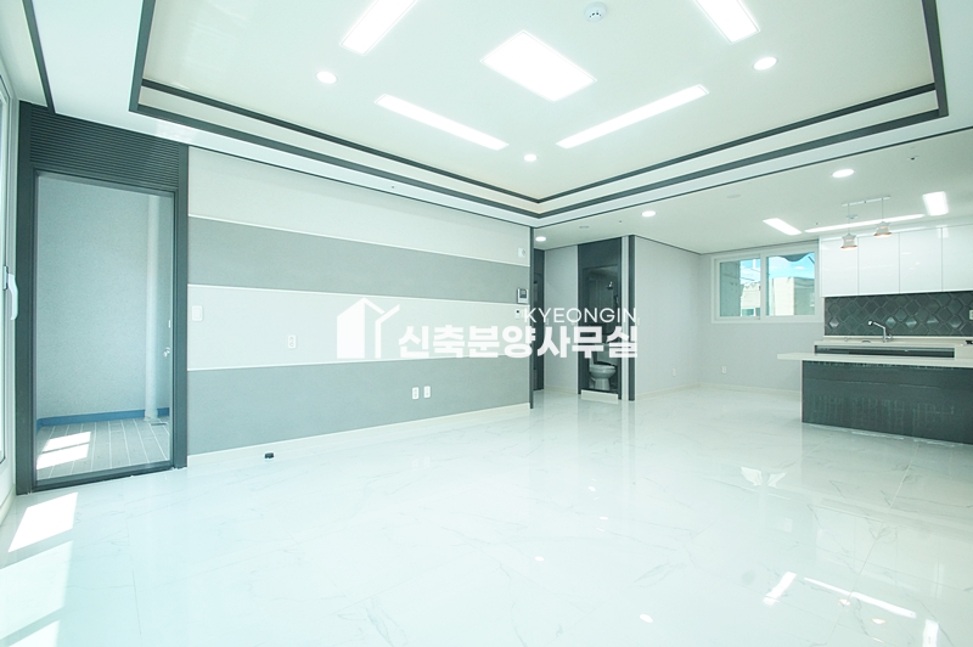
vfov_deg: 72.0
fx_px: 446
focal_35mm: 16
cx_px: 486
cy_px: 324
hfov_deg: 95.0
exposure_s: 1/40
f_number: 9
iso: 800
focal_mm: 11
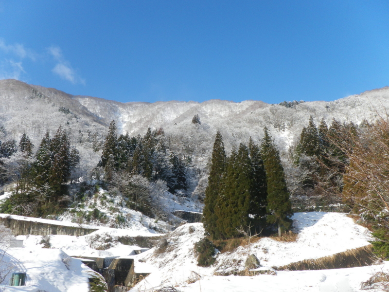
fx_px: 393
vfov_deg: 40.7
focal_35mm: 35
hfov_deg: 52.6
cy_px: 146
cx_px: 194
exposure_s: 1/200
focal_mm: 6.2
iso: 64
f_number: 6.3
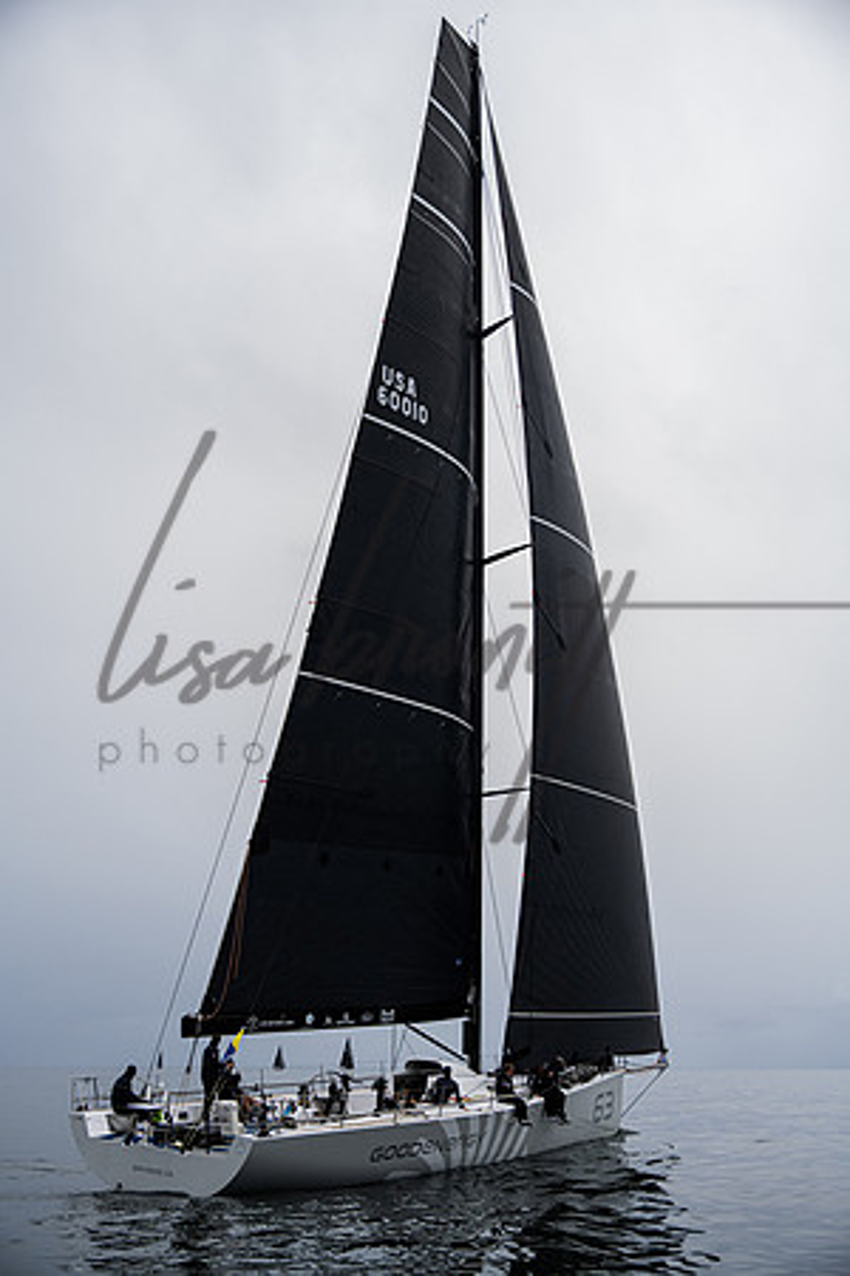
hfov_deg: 35.1
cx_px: 425
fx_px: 1346
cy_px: 638
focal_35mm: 38
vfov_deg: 50.7
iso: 800
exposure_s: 1/2000
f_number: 6.3
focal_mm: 38
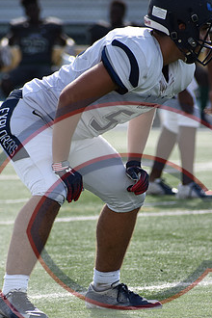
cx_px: 125
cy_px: 231
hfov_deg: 1.7
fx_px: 6995
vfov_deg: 2.6
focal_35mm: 792
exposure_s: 1/1250
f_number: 6.3
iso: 400
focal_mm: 300
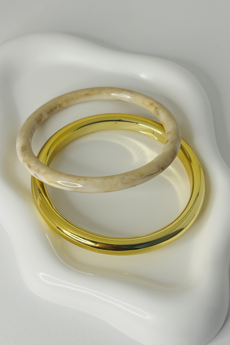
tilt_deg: -53.5
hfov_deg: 27.0
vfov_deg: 39.6
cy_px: 173
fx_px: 479
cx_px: 111
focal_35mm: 50
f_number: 1.78
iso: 100
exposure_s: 1/97
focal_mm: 6.76
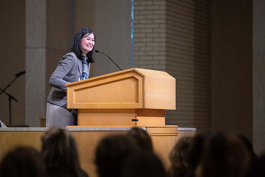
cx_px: 140
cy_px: 89
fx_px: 1559
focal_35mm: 212
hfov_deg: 9.7
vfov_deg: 6.5
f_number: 3.2
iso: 1600
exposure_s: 1/500
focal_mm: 200
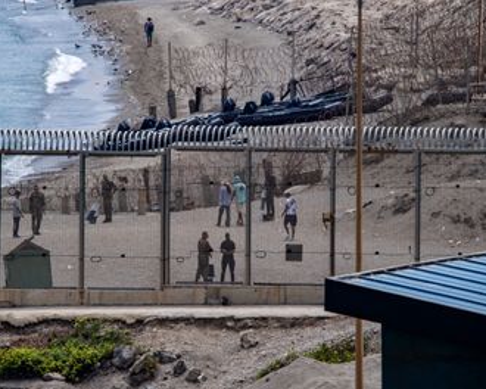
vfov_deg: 2.3
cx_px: 221
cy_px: 194
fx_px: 9824
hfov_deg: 2.8
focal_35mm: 683
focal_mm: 600
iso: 100
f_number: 13
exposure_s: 1/320
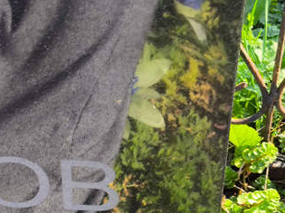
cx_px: -19
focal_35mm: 127
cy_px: 255
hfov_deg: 15.2
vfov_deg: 11.4
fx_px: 1045
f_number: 1.7
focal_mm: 4.71
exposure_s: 1/176
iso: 50
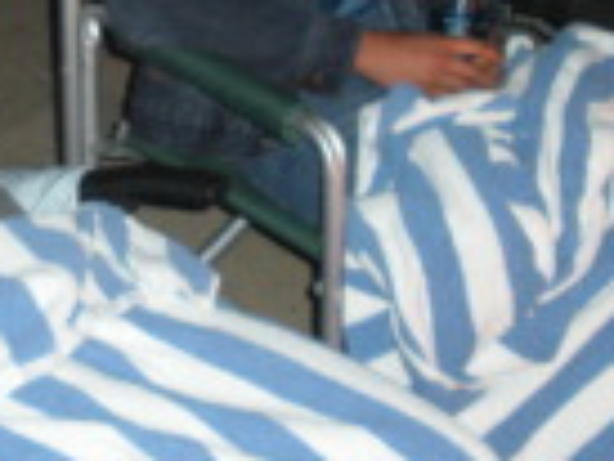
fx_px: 2130
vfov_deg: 12.2
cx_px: 166
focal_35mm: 120
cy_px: 9
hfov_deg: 16.3
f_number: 3.5
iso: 301
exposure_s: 1/60
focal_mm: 6.3
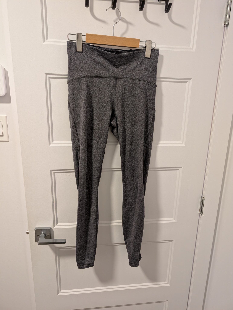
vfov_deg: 71.5
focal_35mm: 24
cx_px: 116
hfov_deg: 56.9
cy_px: 155
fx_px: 215
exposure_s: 1/40
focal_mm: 6.9
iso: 344
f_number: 1.68
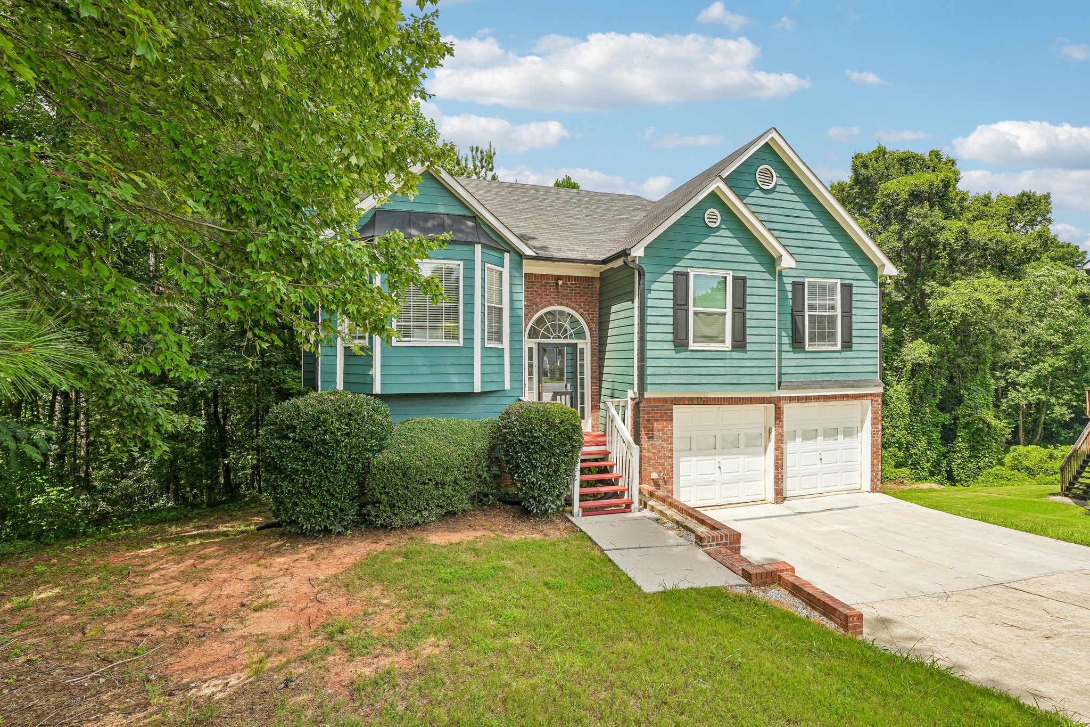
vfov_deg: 75.1
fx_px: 472
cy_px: 364
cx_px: 545
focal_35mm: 16
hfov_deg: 98.2
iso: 100
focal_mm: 15.6
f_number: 8
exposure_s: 1/200
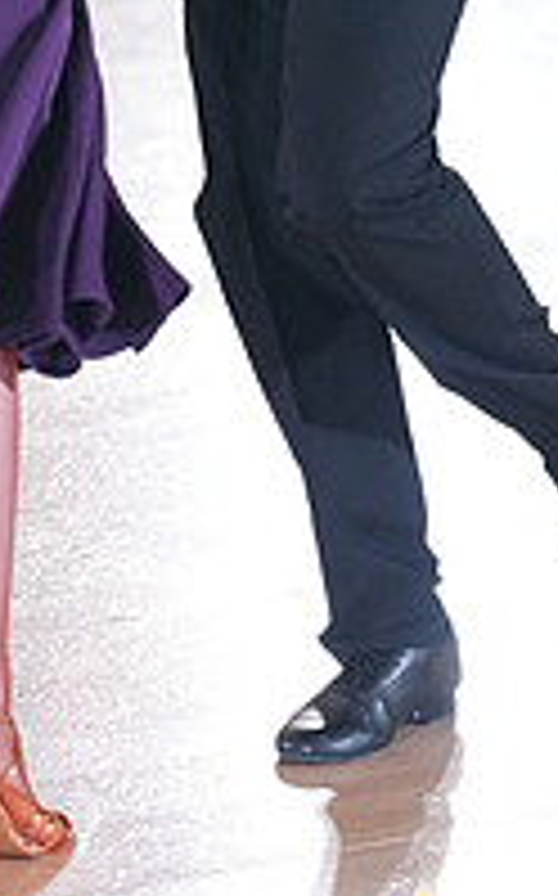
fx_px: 7535
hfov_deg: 4.2
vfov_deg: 6.7
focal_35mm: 309
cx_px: 164
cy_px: -360
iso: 2500
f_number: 2.8
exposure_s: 1/400
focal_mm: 104
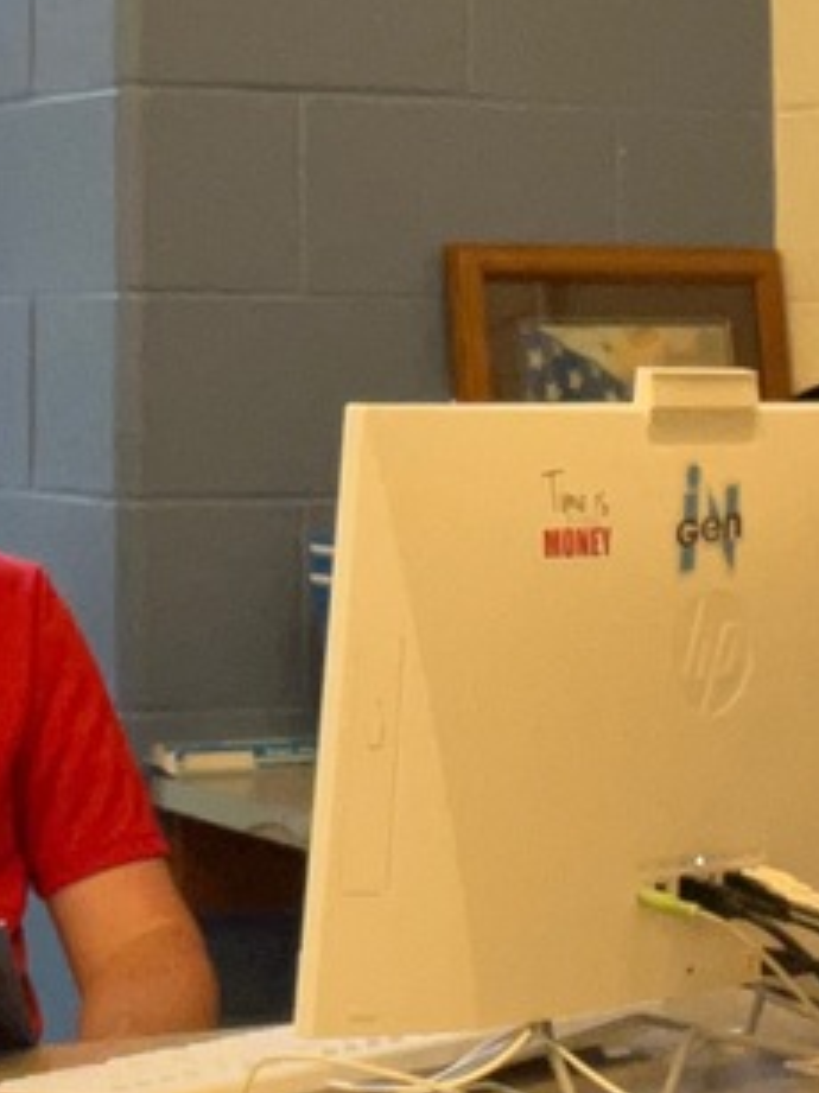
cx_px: -114
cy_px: 85
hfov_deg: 14.4
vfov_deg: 19.3
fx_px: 3157
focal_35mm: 100
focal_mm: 2.71
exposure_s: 1/60
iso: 125
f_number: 2.2
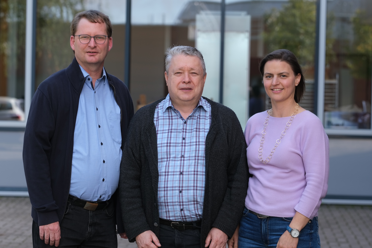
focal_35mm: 135
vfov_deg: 10.2
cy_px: 124
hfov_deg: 15.2
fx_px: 1395
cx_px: 186
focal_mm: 90
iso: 200
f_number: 4
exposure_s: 1/250
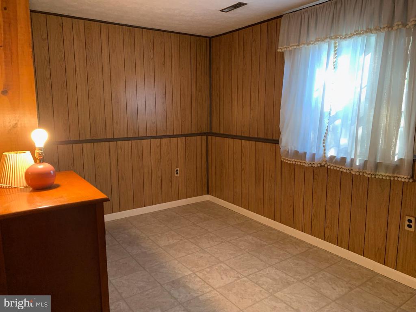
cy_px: 156
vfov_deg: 53.1
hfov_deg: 67.3
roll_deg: -0.4
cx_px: 208
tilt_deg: -7.6
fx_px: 312
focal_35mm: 26
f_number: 1.8
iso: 250
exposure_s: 1/60
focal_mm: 4.25
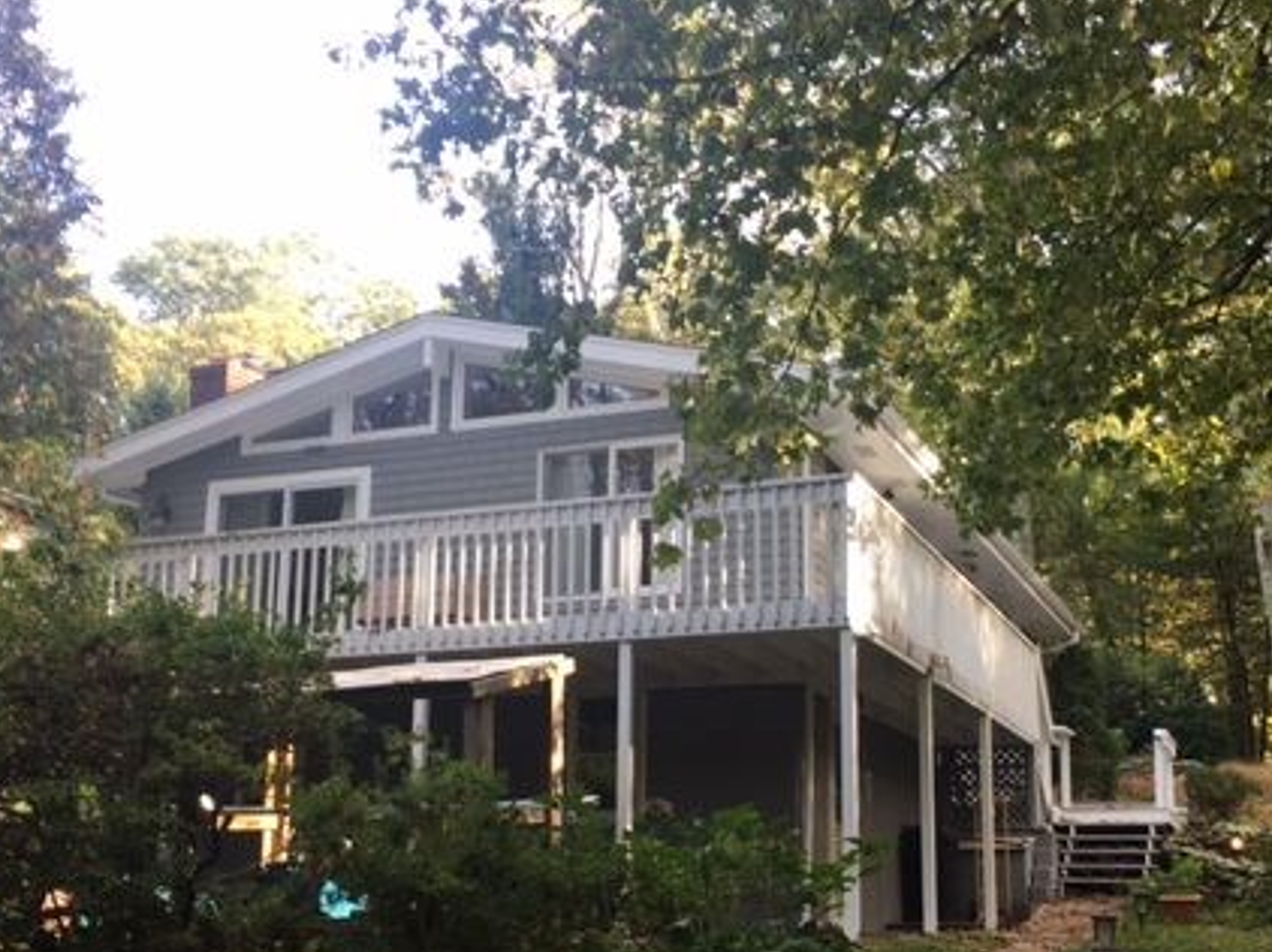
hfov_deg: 42.9
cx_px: 681
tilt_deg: +11.6
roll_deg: -1.2
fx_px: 1616
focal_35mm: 44
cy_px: 609
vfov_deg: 32.7
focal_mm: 4.15
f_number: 2.2
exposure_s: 1/120
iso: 32
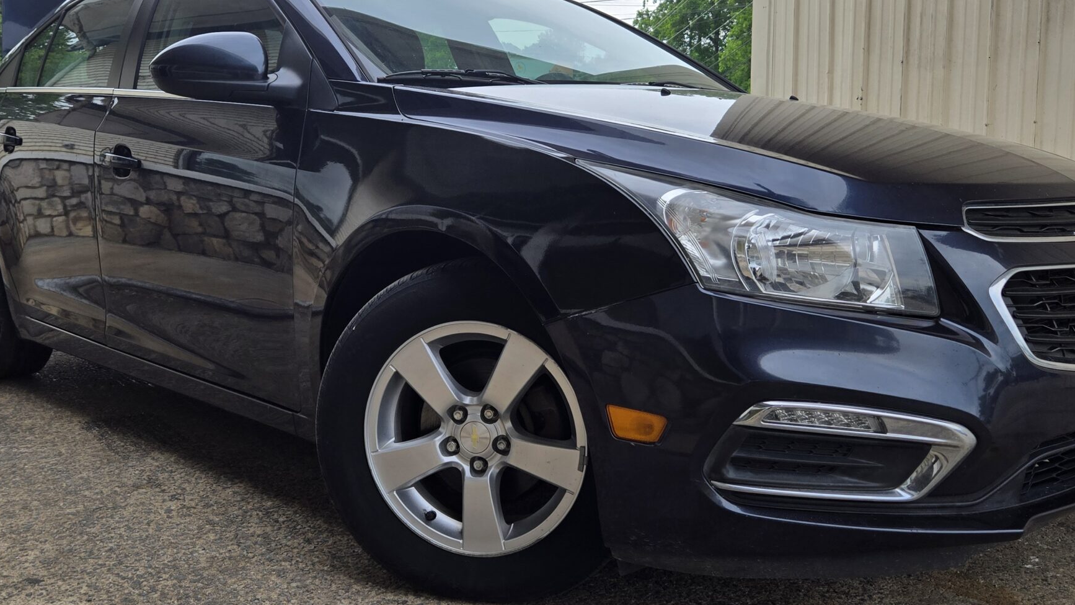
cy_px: 248
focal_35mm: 37
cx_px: 550
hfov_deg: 54.0
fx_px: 1055
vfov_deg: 31.9
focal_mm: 5.4
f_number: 1.8
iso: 25
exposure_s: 1/601
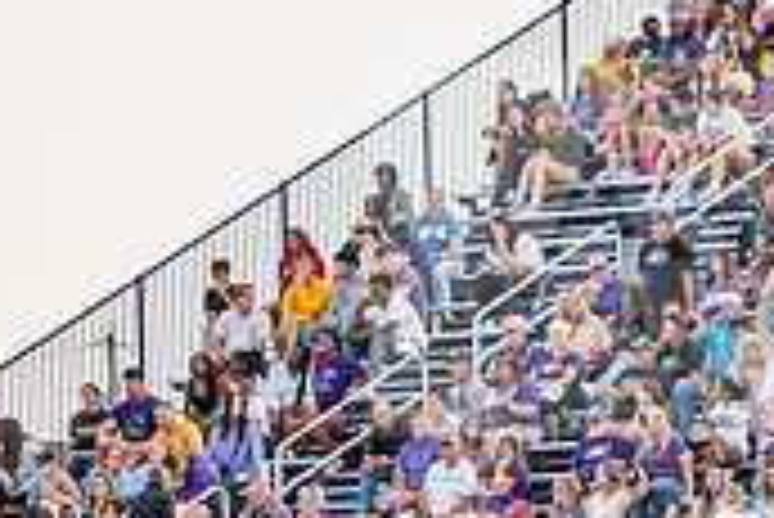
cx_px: 234
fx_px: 12308
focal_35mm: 572
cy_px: 606
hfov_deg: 3.6
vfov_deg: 2.4
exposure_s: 1/1000
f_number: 3.2
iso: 2500
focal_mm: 170
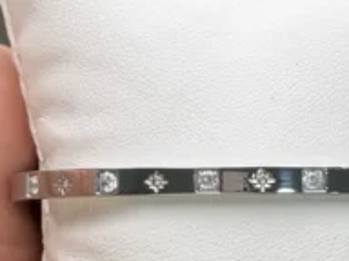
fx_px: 1008
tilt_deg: -69.1
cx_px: 251
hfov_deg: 19.5
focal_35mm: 100
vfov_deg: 14.7
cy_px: 192
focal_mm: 6.76
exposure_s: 1/786
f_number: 1.78
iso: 80
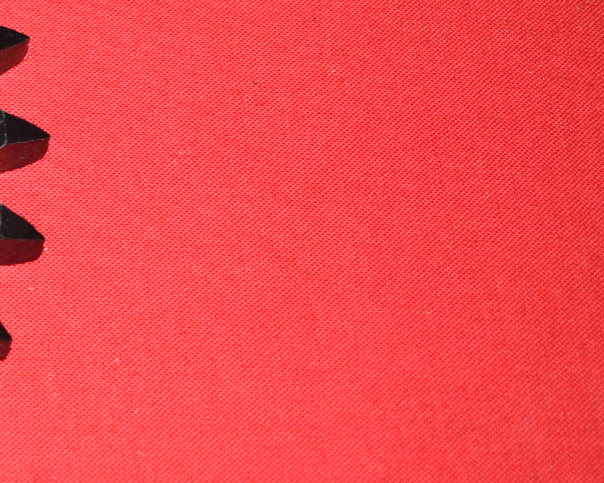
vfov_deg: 11.3
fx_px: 2443
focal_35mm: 137
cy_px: 173
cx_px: -413
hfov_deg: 13.0
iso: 400
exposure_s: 1/200
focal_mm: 27
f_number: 5
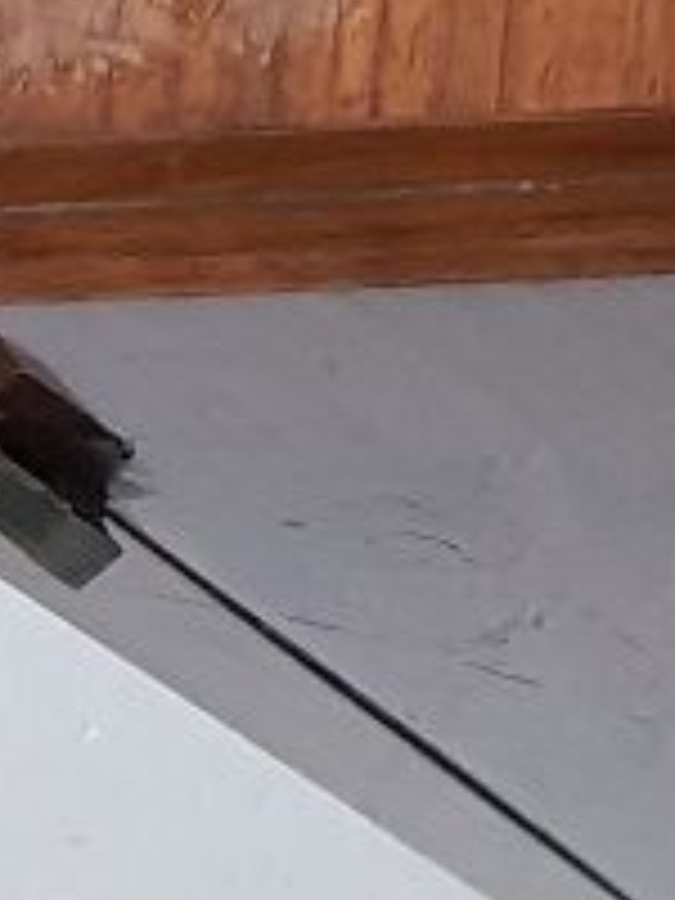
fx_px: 4056
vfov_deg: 11.1
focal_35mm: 156
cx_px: 1490
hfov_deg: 8.8
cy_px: -1094
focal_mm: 4.2
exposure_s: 1/10
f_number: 1.7
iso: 250
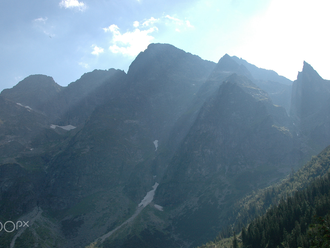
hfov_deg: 49.0
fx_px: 362
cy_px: 127
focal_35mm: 38
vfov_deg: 37.7
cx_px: 165
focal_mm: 22
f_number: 13
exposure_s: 1/200
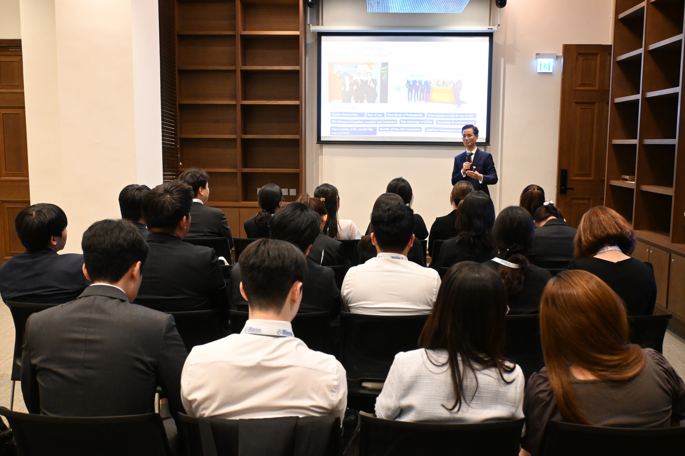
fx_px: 685
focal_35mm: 36
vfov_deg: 36.9
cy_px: 228
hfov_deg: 53.1
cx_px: 342
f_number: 4.2
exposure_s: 1/125
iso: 3200
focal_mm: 24
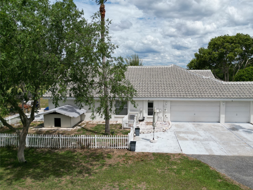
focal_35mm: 26
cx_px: 137
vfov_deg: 53.1
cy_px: 96
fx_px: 190
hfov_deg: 67.2
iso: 130
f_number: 1.7
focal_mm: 6.72
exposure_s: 1/5000
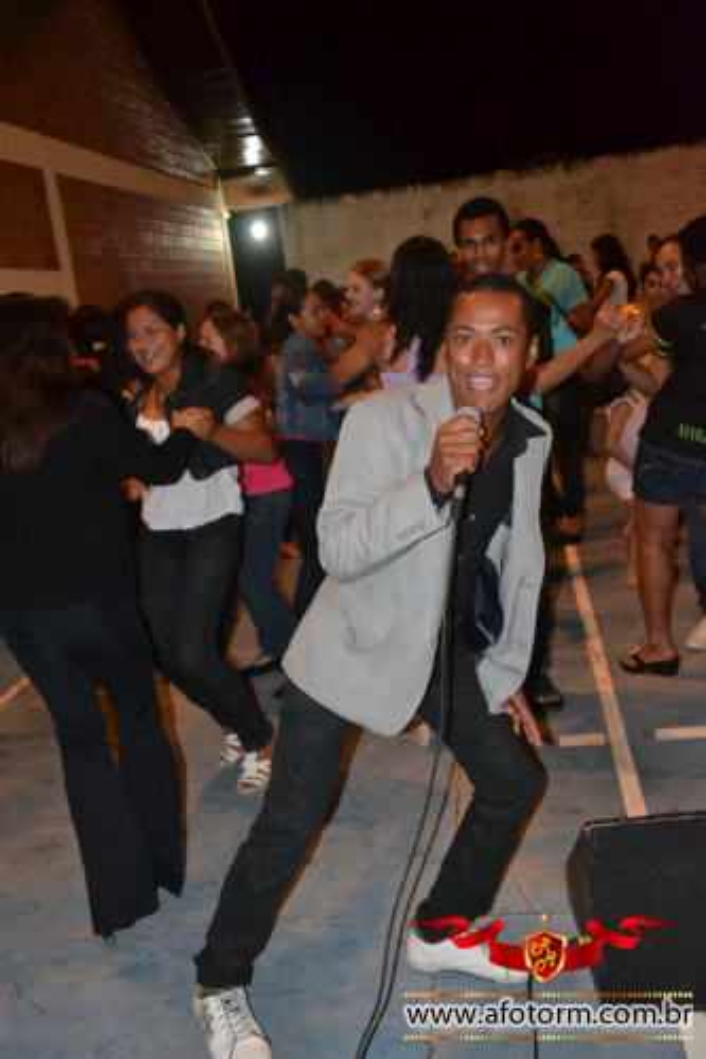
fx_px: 1236
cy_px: 530
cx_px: 353
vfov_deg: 46.4
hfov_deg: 31.9
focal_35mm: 42
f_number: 4
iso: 3200
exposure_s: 1/60
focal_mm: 28
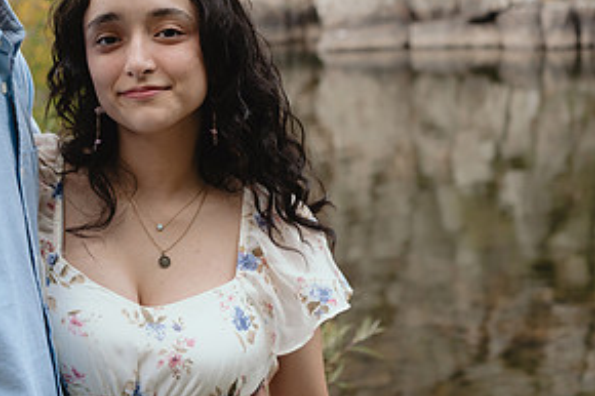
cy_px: 61
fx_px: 1156
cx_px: 240
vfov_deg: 19.2
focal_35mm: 70
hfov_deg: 28.8
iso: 800
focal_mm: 35
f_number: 3.2
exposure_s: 1/250
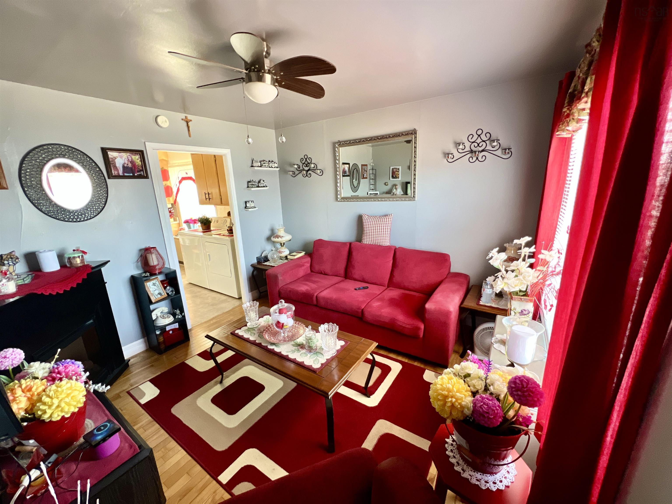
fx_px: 252
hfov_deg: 106.2
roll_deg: +2.2
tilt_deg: -13.9
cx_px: 336
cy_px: 252
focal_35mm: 13
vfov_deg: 89.9
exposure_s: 1/94
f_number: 1.8
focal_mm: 1.57
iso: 250
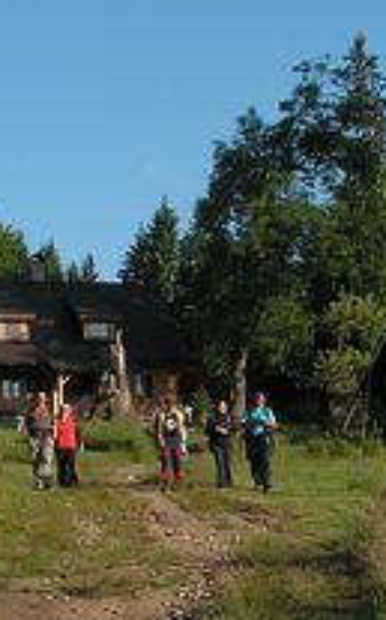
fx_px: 1400
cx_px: 203
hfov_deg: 15.7
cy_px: 364
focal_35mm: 83
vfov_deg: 24.9
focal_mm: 6
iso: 50
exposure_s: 1/400
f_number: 3.2
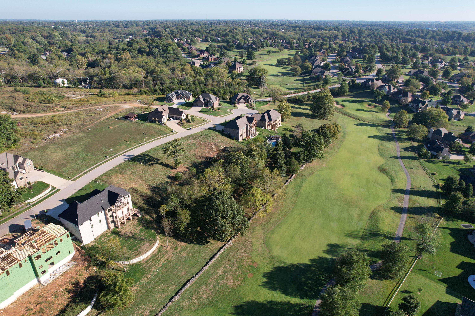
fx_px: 290
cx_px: 238
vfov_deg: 57.2
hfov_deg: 78.6
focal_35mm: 22
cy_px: 158
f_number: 2.8
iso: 140
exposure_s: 1/1250
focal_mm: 8.38
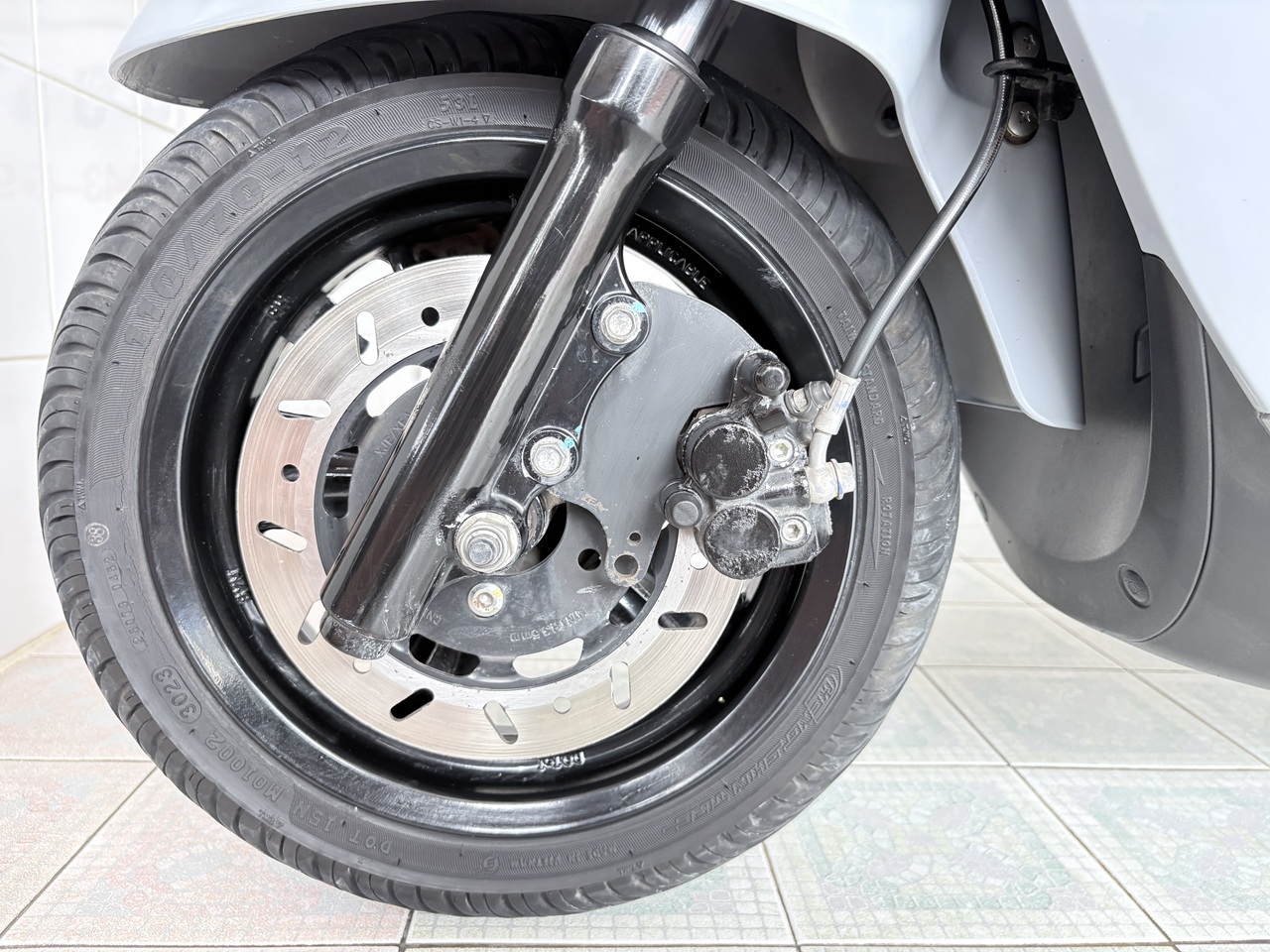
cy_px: 476
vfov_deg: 53.1
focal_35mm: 26
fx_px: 954
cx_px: 635
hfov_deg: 67.3
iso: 125
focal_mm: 5.96
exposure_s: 1/60
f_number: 1.6
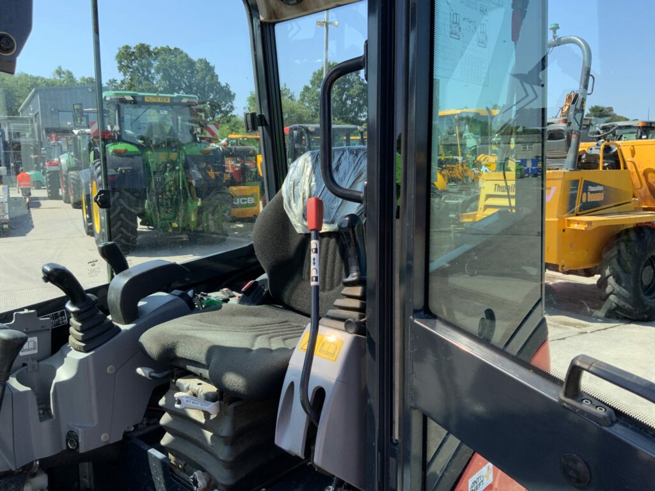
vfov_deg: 48.2
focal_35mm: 29
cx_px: 328
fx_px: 549
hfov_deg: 61.7
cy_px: 246
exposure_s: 1/469
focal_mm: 3
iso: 16
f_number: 1.8
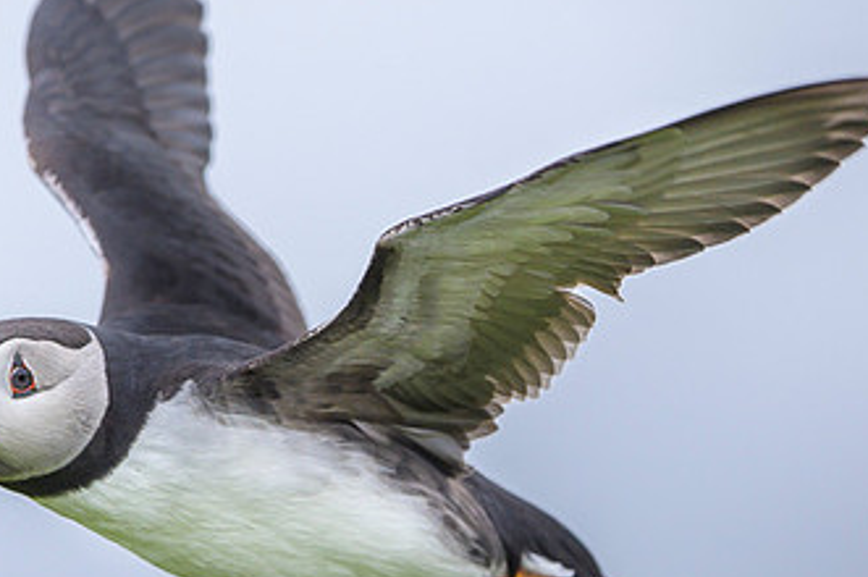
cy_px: 450
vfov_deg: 1.2
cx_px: 462
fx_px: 27266
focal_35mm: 1132
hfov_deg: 1.8
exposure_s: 1/2500
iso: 1250
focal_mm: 500
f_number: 4
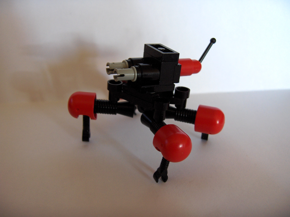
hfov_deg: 47.9
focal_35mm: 39
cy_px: 108
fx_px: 327
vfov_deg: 36.8
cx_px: 145
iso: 200
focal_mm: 8
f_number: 2.8
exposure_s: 1/27.1
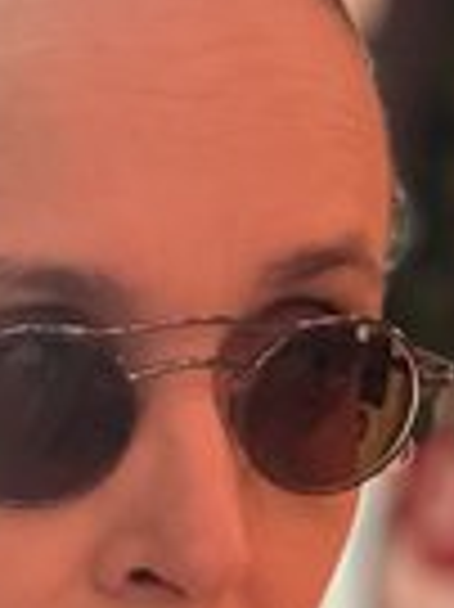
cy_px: 971
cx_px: -229
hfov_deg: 7.1
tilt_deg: -3.6
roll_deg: -13.7
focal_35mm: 206
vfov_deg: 9.3
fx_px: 3608
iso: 400
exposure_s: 1/25
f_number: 2
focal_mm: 6
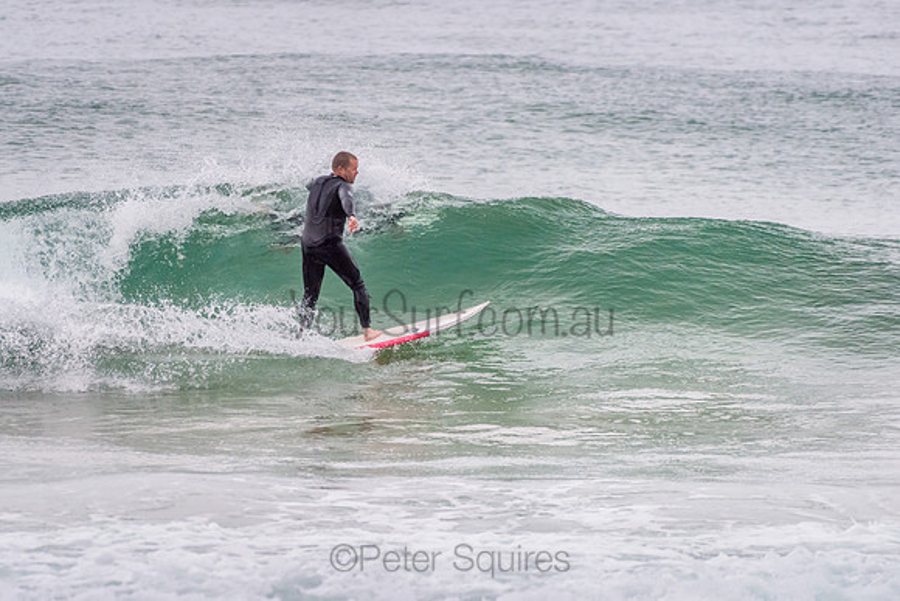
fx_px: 15336
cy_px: 322
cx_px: 376
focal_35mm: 613
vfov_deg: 2.2
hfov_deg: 3.4
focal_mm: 500
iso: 800
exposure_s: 1/1000
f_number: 5.6
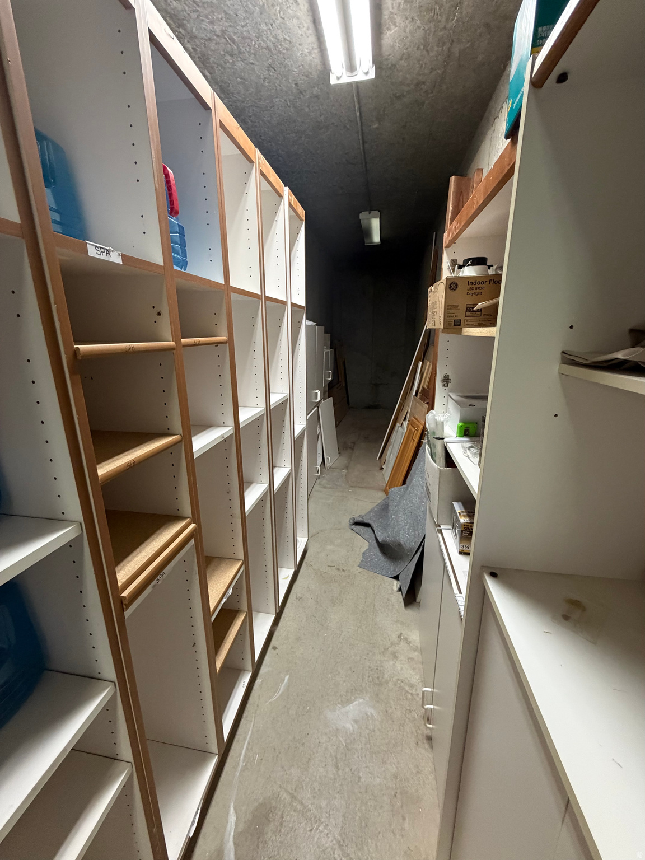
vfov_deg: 102.1
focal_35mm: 14
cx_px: 322
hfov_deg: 85.7
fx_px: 348
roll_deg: +0.8
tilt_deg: -15.1
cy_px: 430
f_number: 2.2
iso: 500
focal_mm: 2.22
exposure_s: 1/60
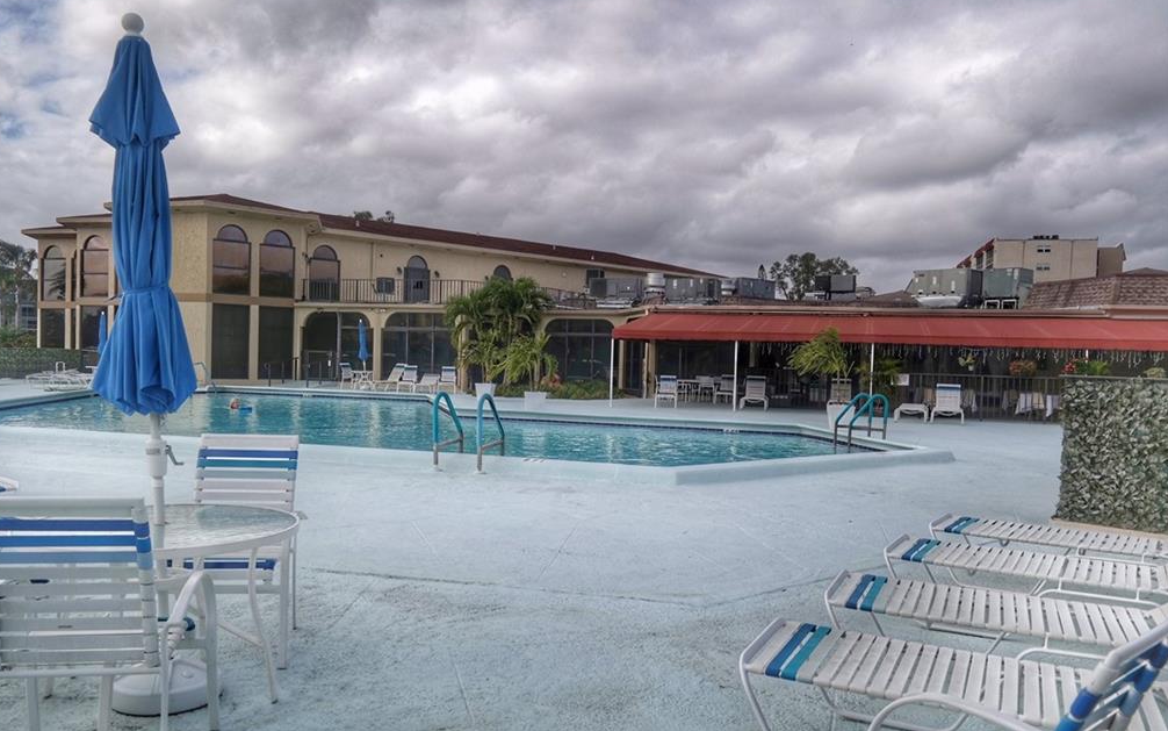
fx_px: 891
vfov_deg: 44.5
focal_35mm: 28
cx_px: 577
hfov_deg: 66.5
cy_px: 386
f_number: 7.1
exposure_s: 1/400
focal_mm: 18
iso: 100
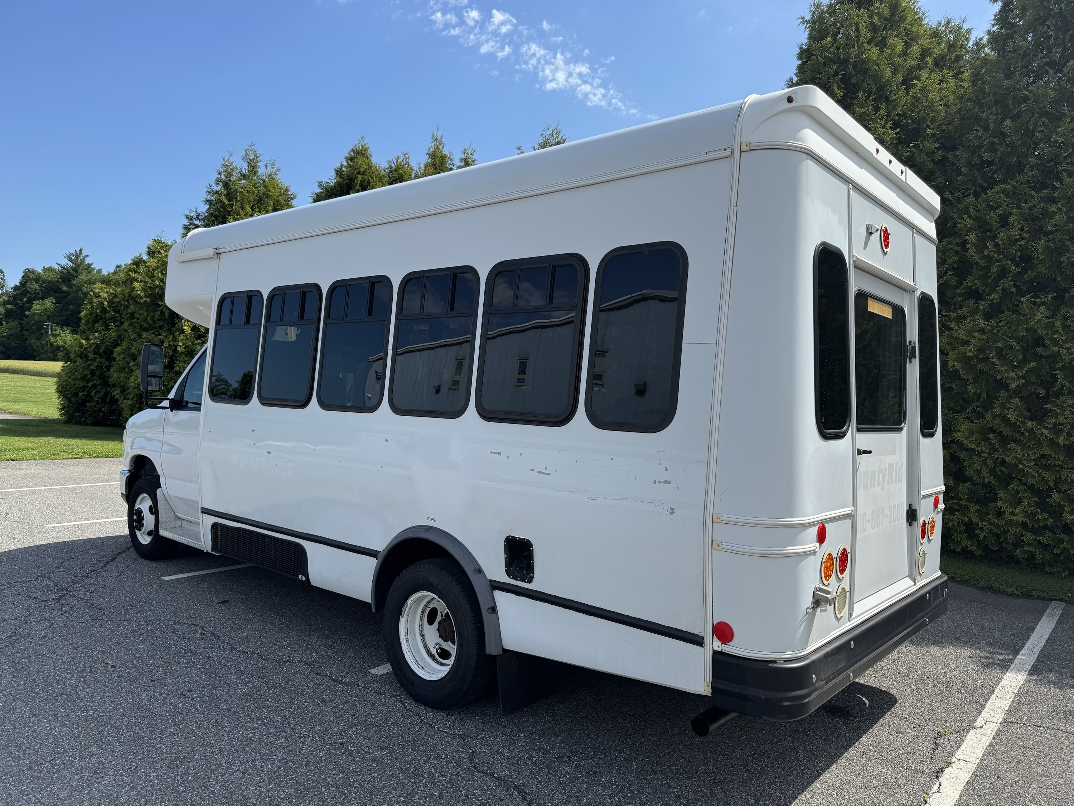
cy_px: 403
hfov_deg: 71.6
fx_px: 745
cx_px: 537
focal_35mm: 24
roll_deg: -2.6
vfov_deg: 56.8
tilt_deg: -3.0
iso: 80
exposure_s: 1/4310
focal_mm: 6.76
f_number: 1.78
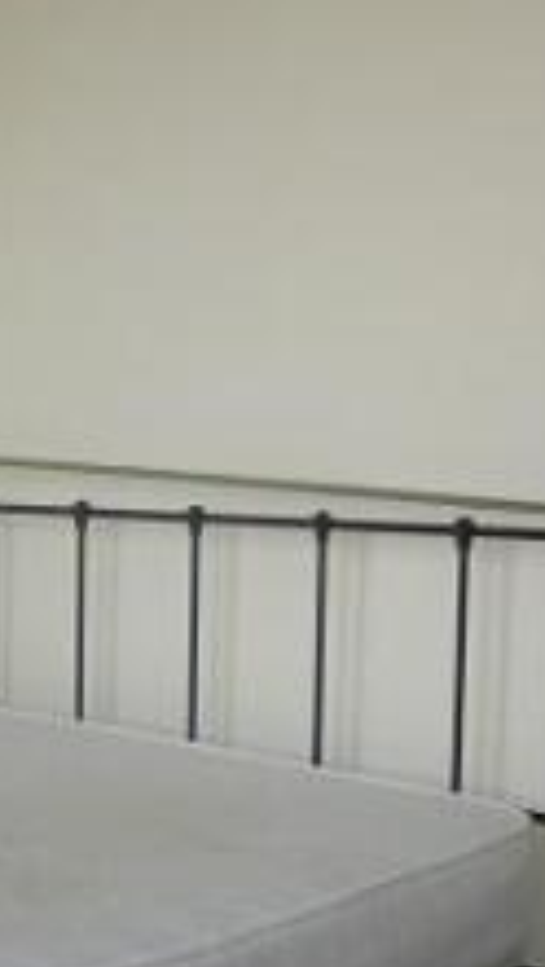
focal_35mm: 72
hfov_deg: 15.1
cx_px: -358
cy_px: 582
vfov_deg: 29.3
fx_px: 1847
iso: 160
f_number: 3.1
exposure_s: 1/60
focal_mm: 4.5
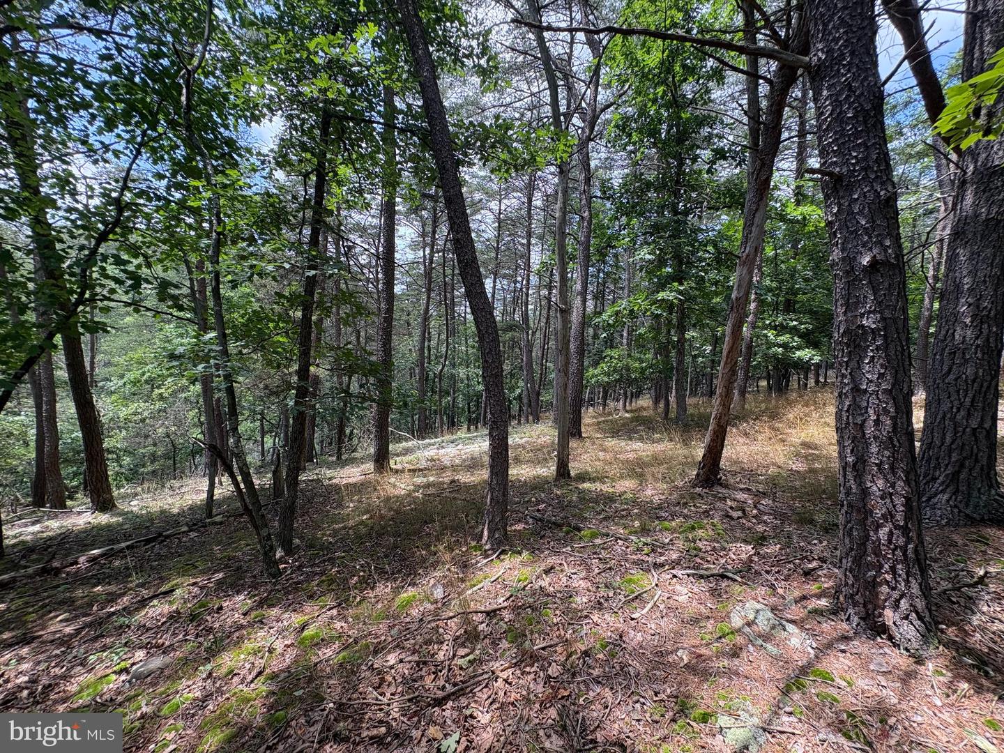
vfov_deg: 85.7
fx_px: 406
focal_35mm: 14
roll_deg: -4.7
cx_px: 502
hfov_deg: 102.1
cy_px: 376
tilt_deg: -0.2
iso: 64
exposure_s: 1/274
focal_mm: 2.22
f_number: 2.2
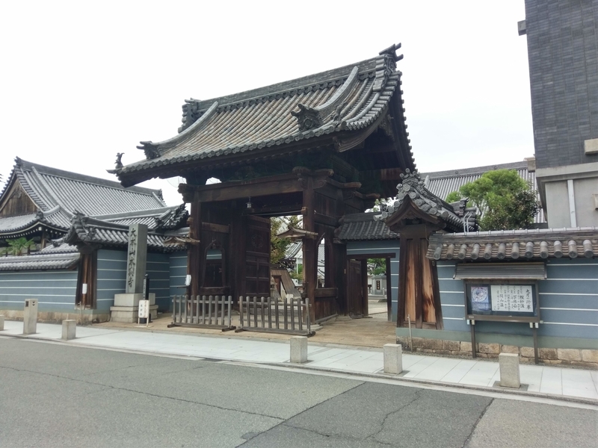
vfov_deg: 53.1
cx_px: 299
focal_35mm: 26
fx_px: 449
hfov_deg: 67.3
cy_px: 224
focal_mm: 4.58
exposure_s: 1/780
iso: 100
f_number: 1.8
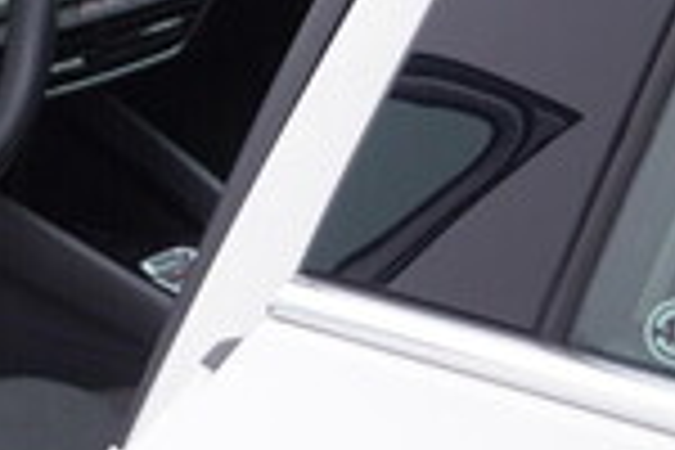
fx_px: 2475
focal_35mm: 132
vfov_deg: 10.4
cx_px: -356
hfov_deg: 14.4
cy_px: 313
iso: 125
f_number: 3.5
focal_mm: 24
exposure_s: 1/60
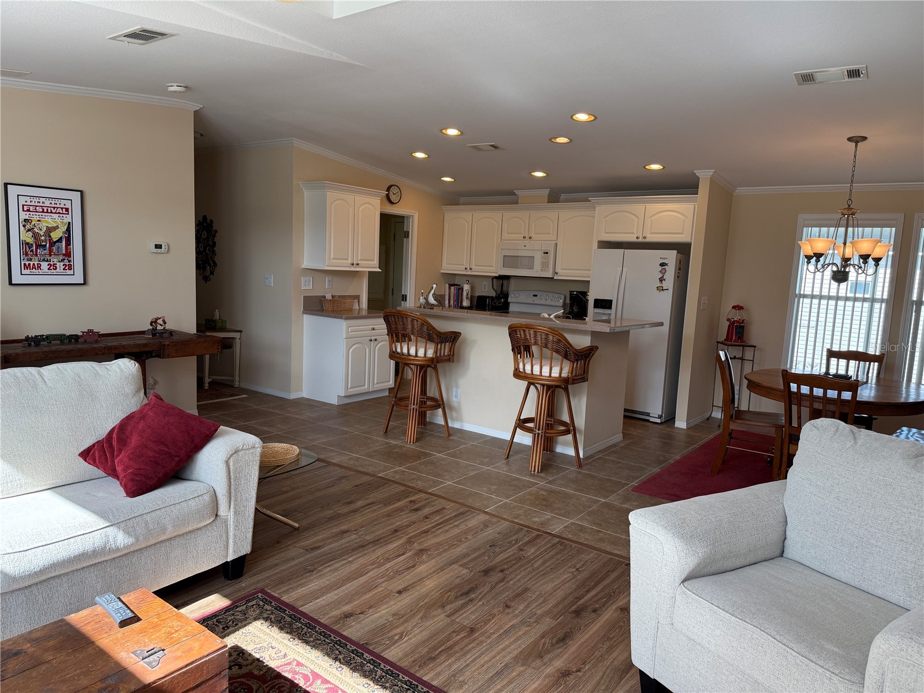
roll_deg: -3.4
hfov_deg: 71.6
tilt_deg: -6.7
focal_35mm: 24
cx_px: 462
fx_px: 641
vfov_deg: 56.8
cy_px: 346
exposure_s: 1/377
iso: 100
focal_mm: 6.76
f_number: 1.78
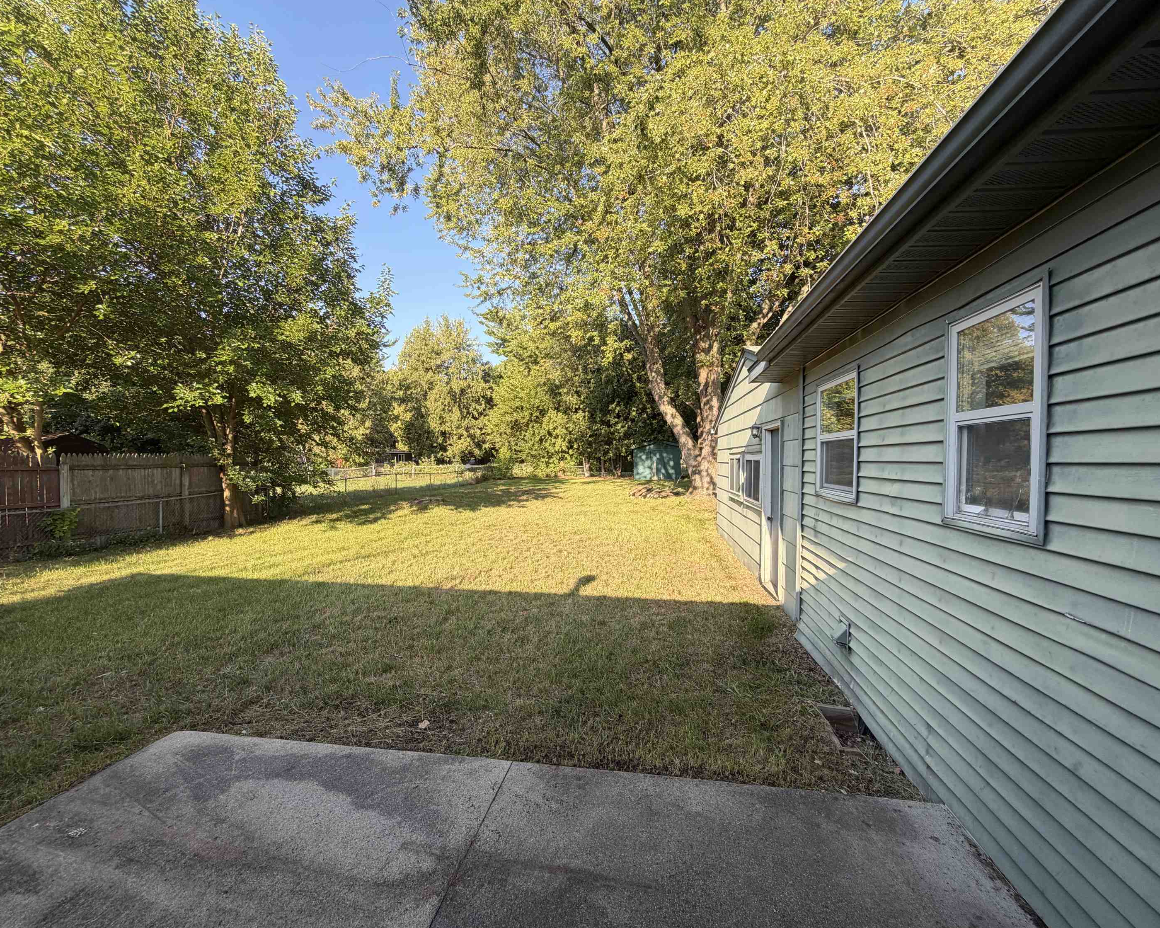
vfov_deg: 84.0
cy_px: 475
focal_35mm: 15
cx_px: 581
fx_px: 515
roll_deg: -0.2
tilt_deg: -0.9
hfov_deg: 96.8
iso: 50
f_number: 2.2
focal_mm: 2.22
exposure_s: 1/321
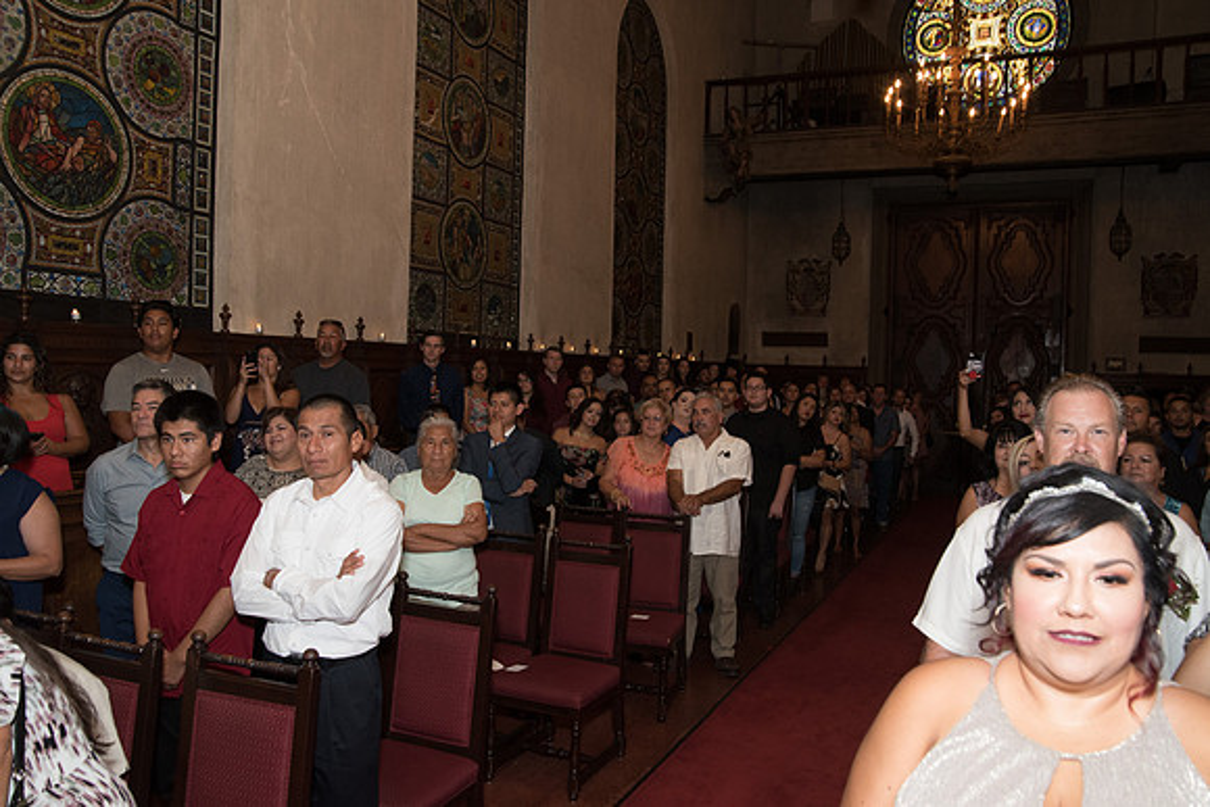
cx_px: 605
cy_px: 404
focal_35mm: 28
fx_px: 941
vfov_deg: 46.4
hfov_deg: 65.5
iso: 2000
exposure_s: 1/80
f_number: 9
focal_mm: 28
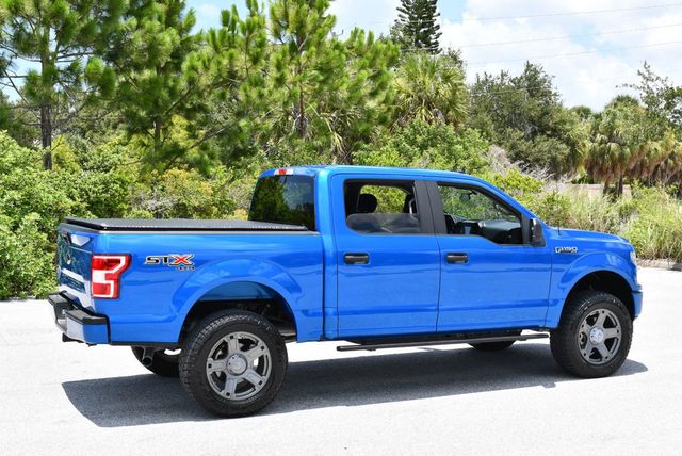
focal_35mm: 48
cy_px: 228
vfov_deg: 28.1
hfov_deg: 41.1
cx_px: 341
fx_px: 910
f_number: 8
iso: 200
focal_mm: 24
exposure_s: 1/250
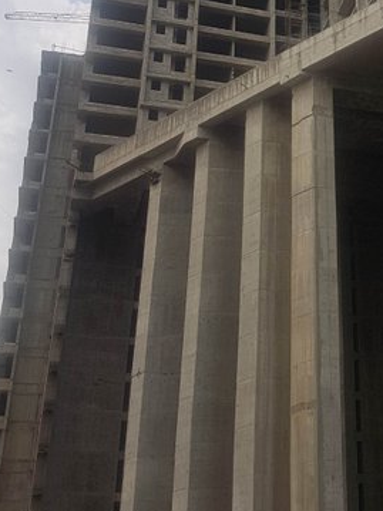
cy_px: 134
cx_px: 374
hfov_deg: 24.2
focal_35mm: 58
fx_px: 856
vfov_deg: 32.7
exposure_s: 1/2872
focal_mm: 4.2
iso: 40
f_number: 1.7
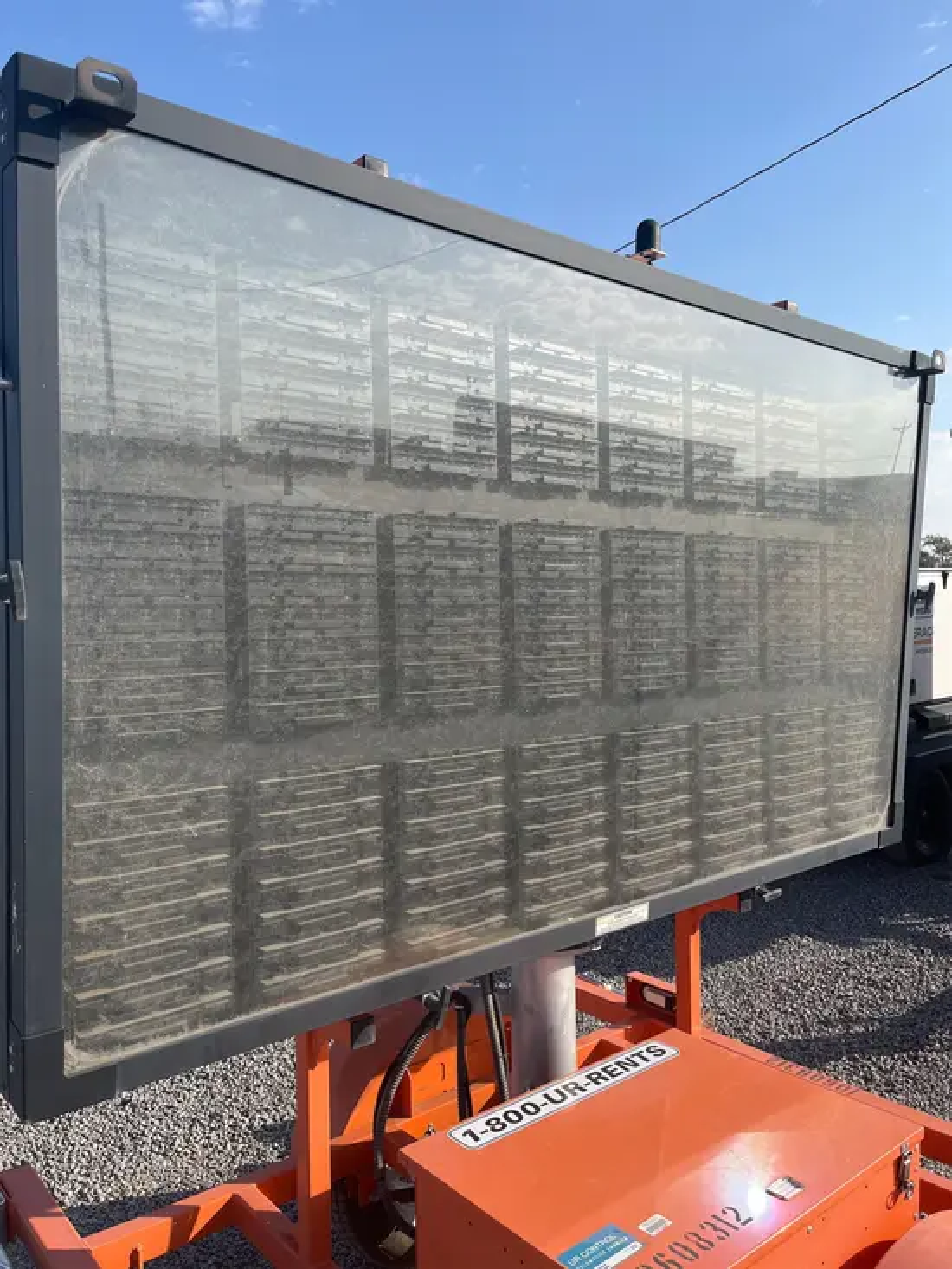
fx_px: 953
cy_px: 634
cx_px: 476
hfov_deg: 53.1
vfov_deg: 67.3
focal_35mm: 26
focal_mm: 5.1
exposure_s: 1/2688
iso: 50
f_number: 1.6
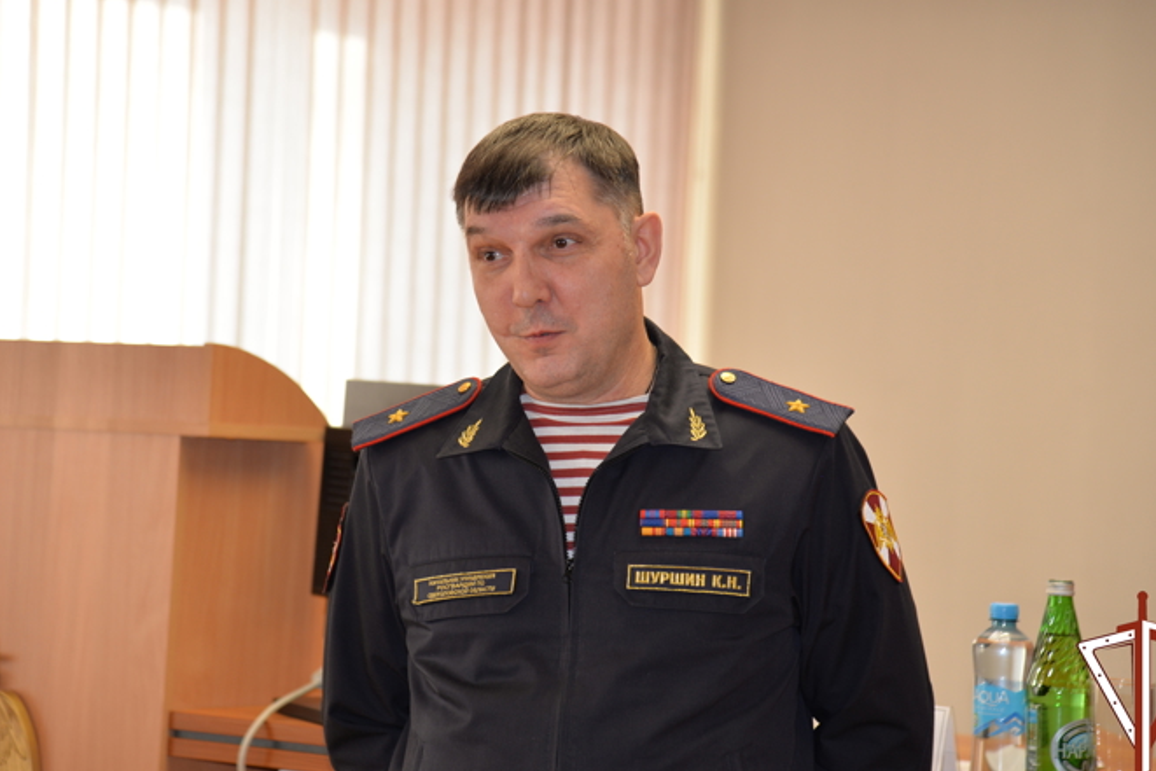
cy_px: 357
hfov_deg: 15.1
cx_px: 573
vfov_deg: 10.1
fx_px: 4368
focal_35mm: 136
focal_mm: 120
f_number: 4
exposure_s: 1/125
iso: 400
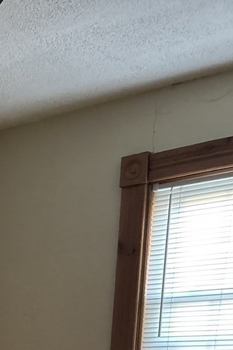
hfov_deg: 15.4
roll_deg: -2.1
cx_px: -112
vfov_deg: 21.1
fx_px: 796
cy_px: 520
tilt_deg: -7.3
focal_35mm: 82
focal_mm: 5.7
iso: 400
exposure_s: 1/60
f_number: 1.5
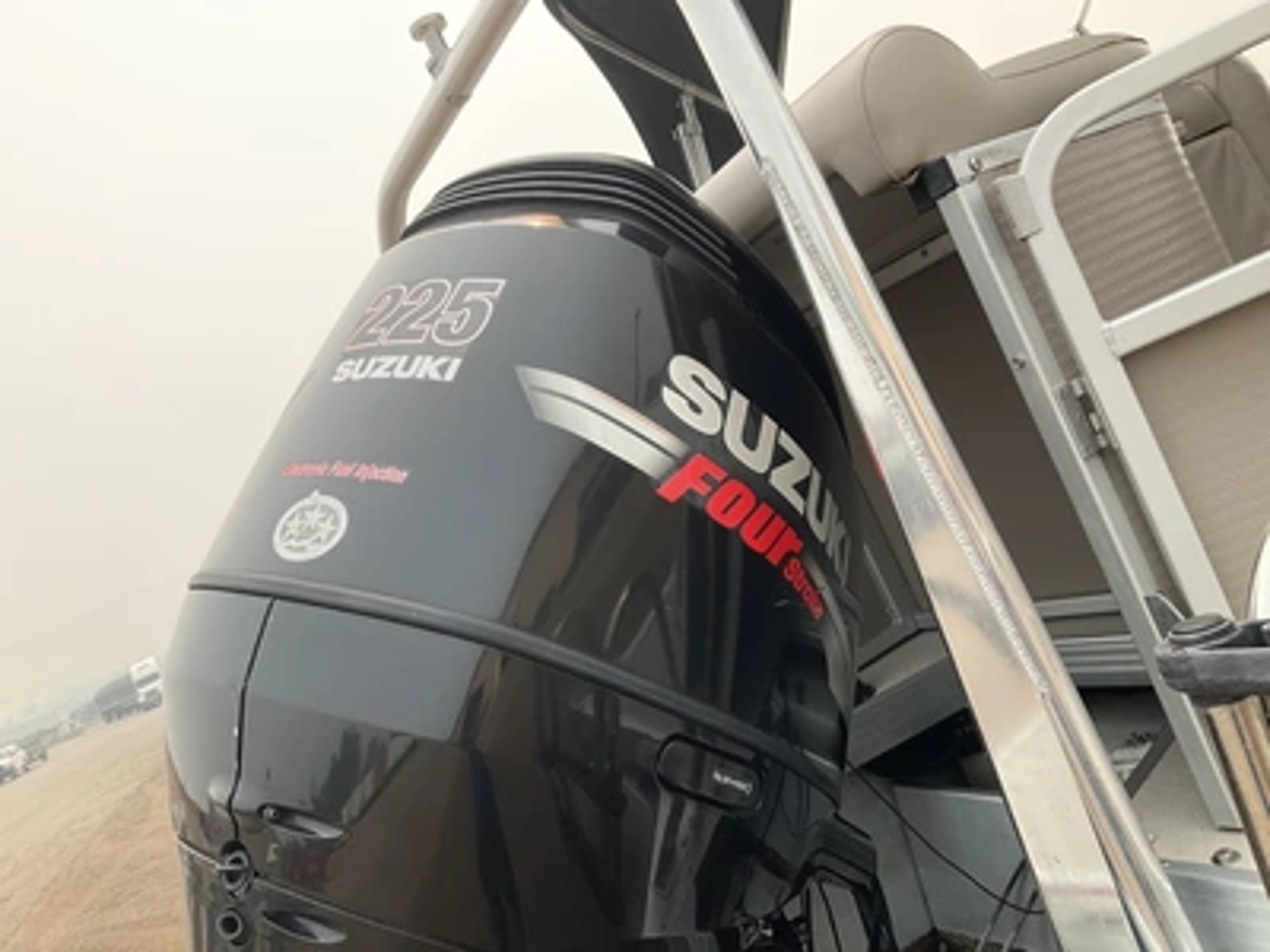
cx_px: 635
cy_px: 476
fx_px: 1064
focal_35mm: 29
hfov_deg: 61.7
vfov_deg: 48.2
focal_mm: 3
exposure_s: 1/1342
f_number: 1.8
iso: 25
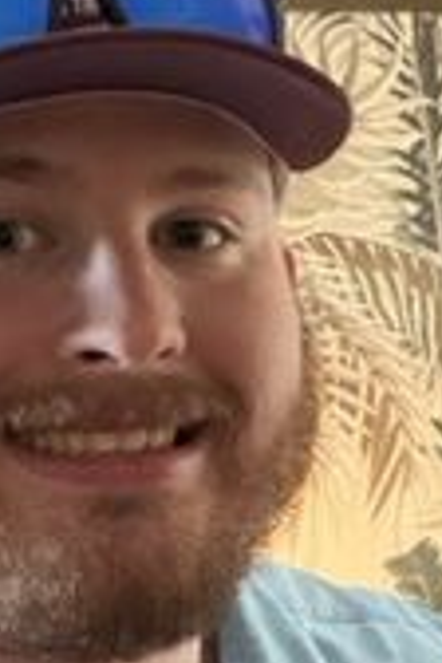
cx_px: 462
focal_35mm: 99
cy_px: 736
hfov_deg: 13.6
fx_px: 1823
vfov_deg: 19.7
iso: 500
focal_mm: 2.71
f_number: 1.9
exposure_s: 1/24
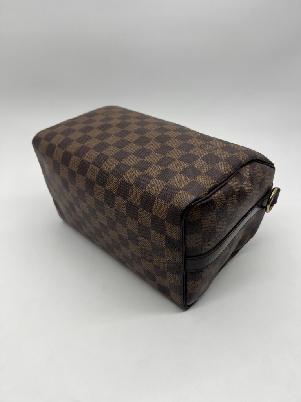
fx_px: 301
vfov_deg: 67.3
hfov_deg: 53.1
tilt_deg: -31.6
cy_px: 201
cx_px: 150
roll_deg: -1.9
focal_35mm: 26
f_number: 1.5
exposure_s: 1/224
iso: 40
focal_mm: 5.7
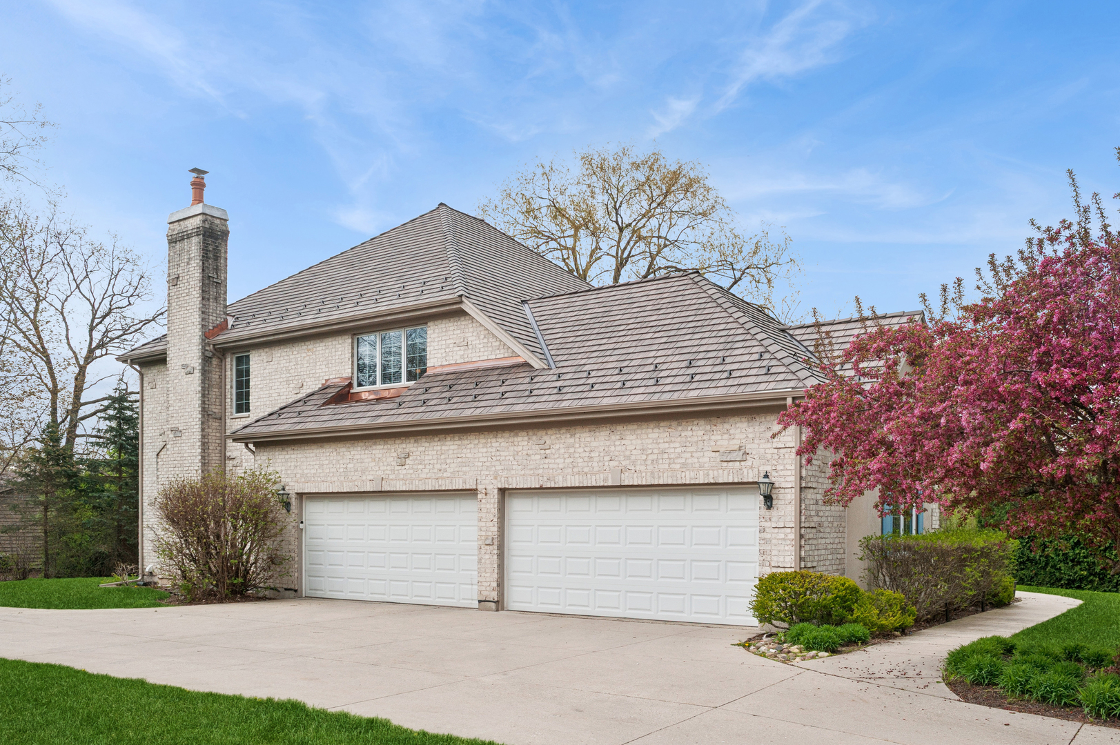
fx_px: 964
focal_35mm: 31
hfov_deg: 60.3
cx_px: 560
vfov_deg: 42.3
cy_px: 372
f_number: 8
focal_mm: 31
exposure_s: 1/640
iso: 400
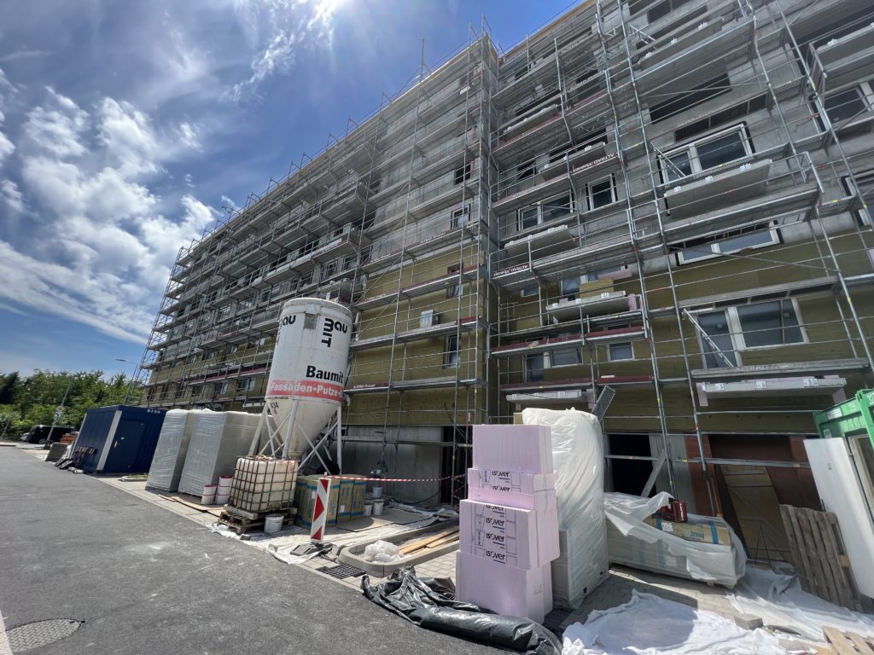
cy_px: 328
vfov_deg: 89.9
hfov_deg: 106.2
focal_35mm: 13
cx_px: 437
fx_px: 328
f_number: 1.8
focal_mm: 1.57
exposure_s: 1/1014
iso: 32
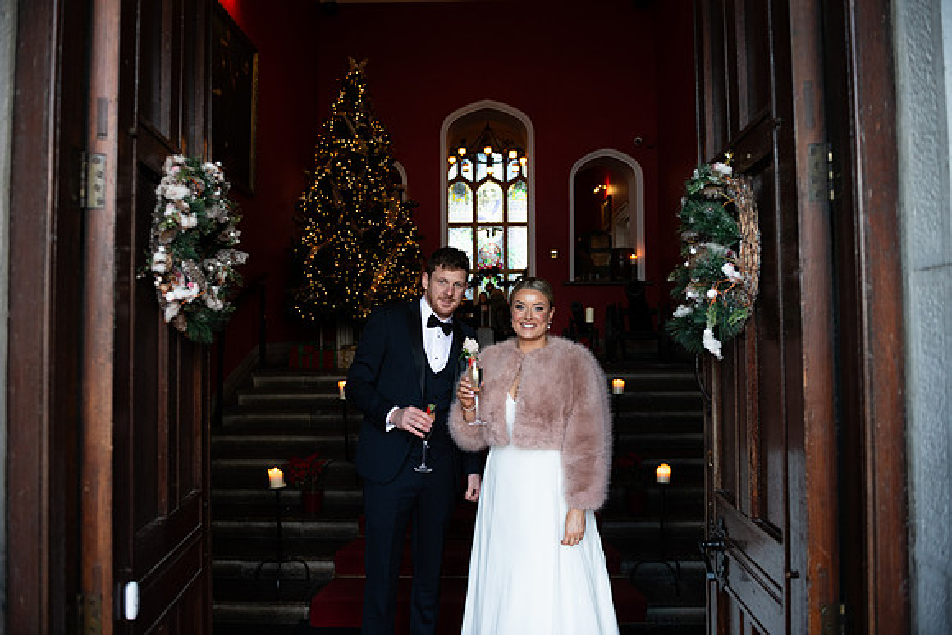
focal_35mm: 24
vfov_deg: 53.1
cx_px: 476
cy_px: 318
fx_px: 636
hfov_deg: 73.6
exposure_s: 1/160
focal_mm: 24
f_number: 3.5
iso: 500
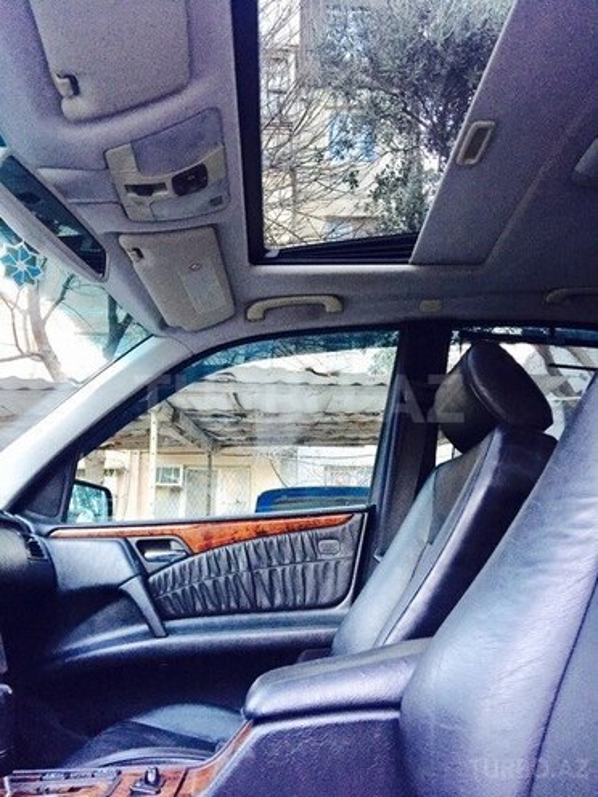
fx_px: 668
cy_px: 398
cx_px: 299
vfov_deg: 61.7
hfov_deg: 48.2
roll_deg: -1.1
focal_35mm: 29
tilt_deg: +13.8
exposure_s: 1/20
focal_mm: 4.15
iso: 250
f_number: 2.2
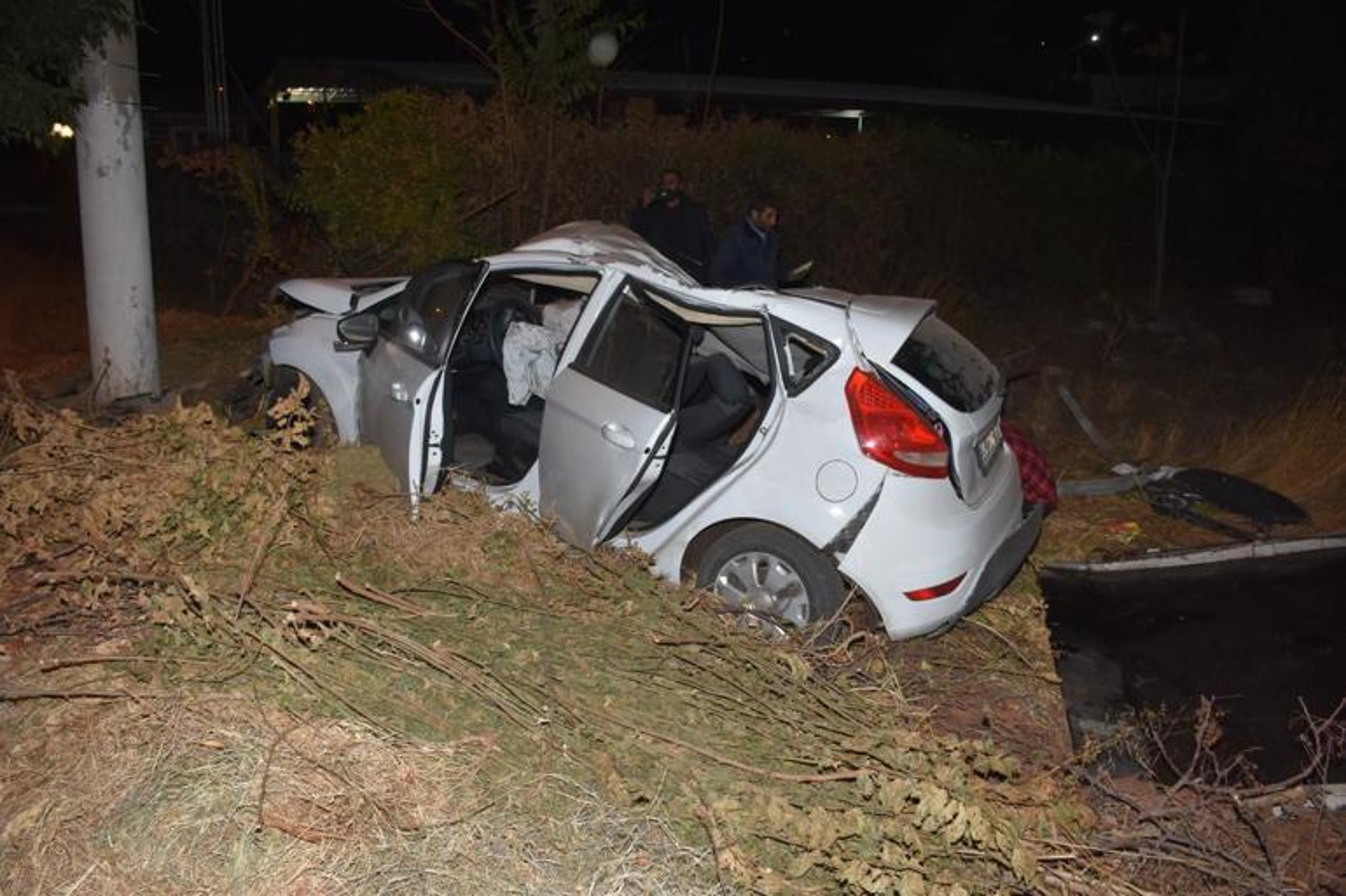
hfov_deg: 67.4
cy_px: 448
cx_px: 673
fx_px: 1009
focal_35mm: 27
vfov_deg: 47.9
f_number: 5.6
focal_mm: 18
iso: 400
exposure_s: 1/60
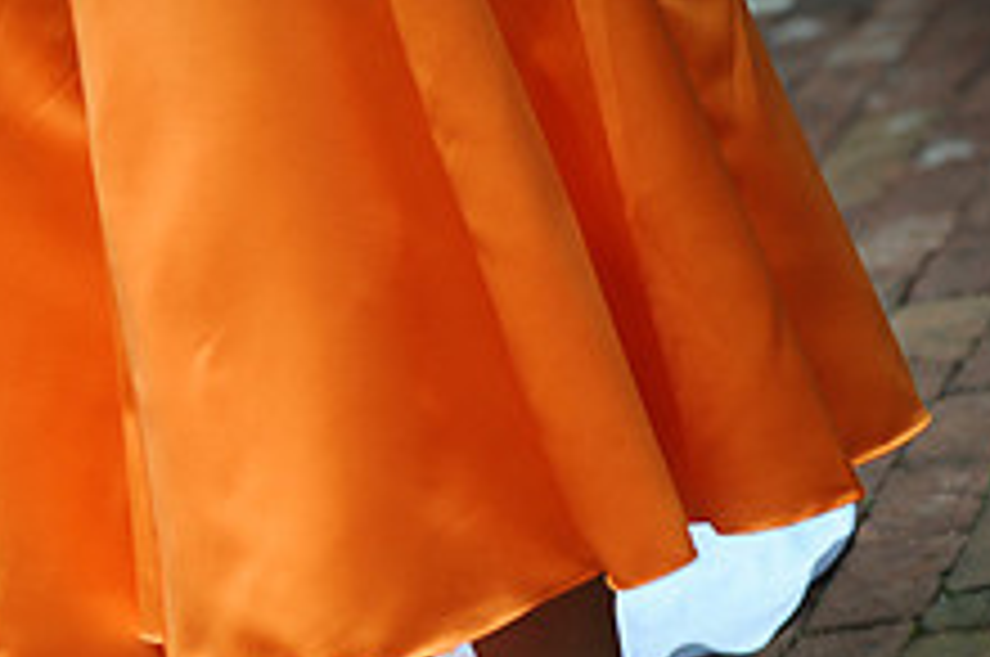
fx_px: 6892
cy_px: 792
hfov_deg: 8.2
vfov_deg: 5.4
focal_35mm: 251
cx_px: 54
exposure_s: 1/80
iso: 400
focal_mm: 95
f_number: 2.8
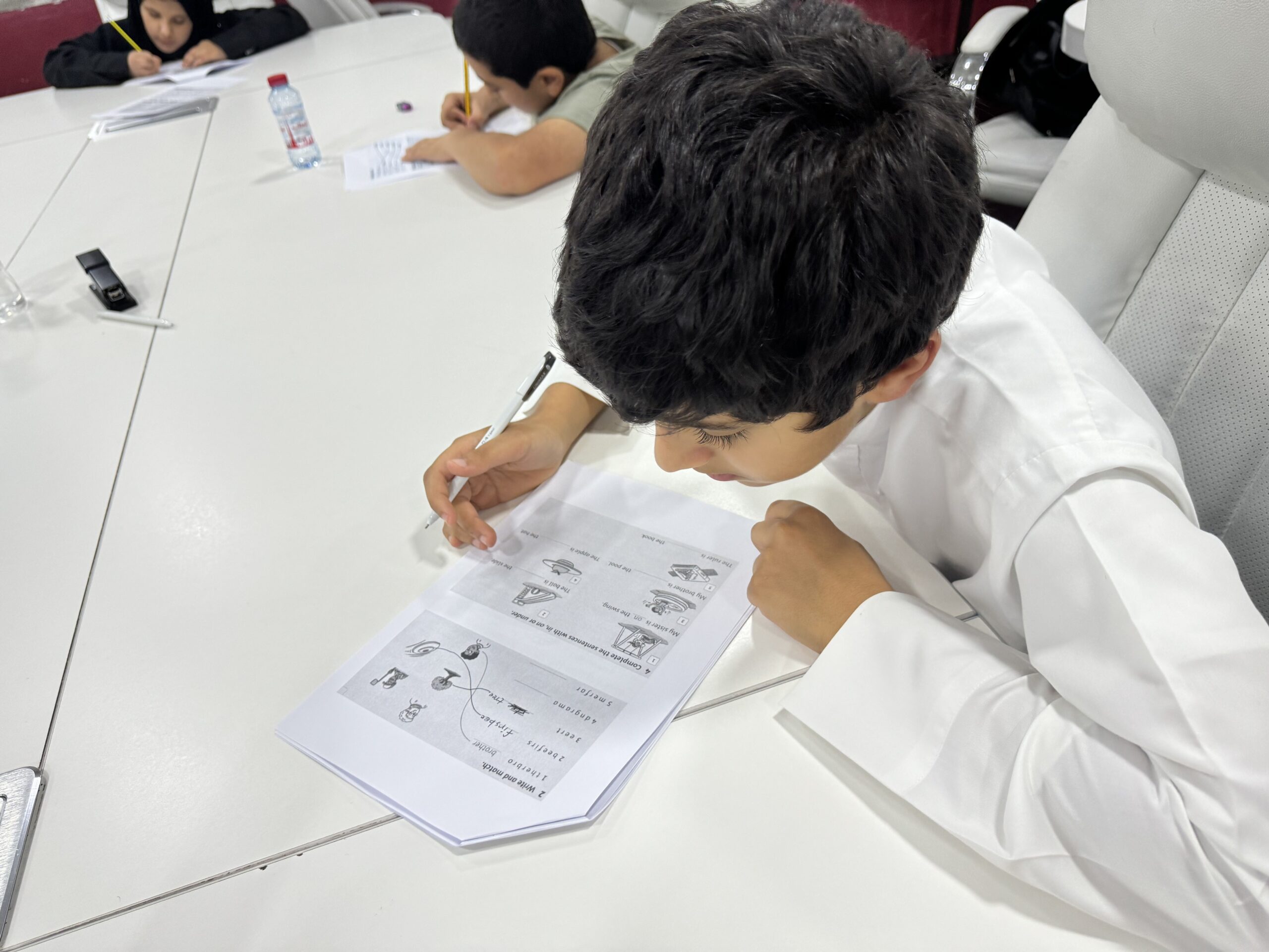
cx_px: 634
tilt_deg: -37.4
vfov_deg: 56.8
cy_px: 476
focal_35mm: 24
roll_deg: +10.4
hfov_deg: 71.6
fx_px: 880
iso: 160
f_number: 1.78
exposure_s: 1/121
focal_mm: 6.76
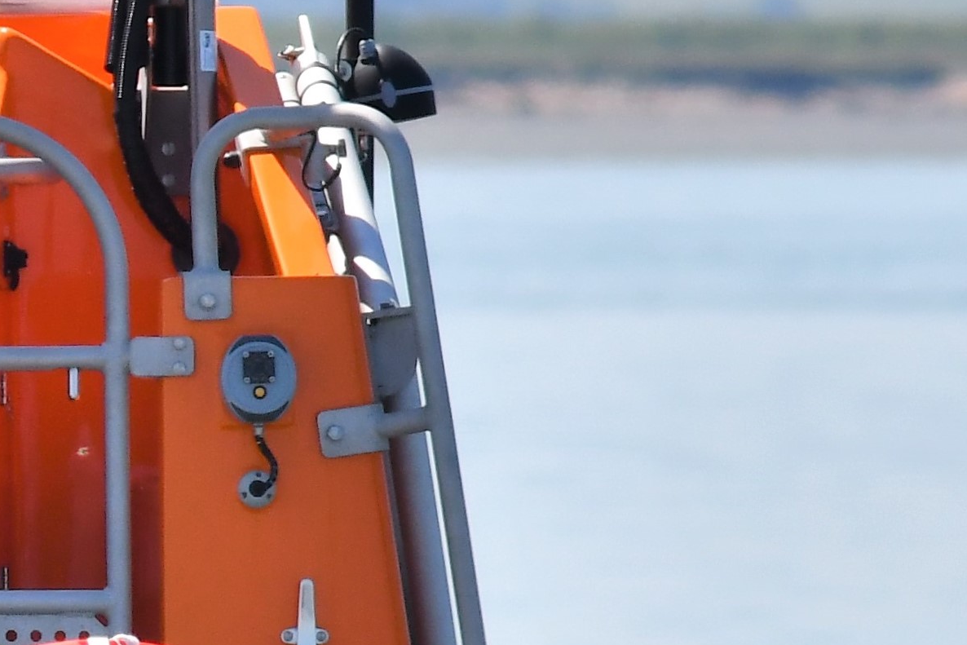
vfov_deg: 0.7
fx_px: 55310
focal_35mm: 2059
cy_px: 853
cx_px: -779
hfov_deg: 1.0
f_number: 7.1
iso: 400
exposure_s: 1/1600
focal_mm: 300
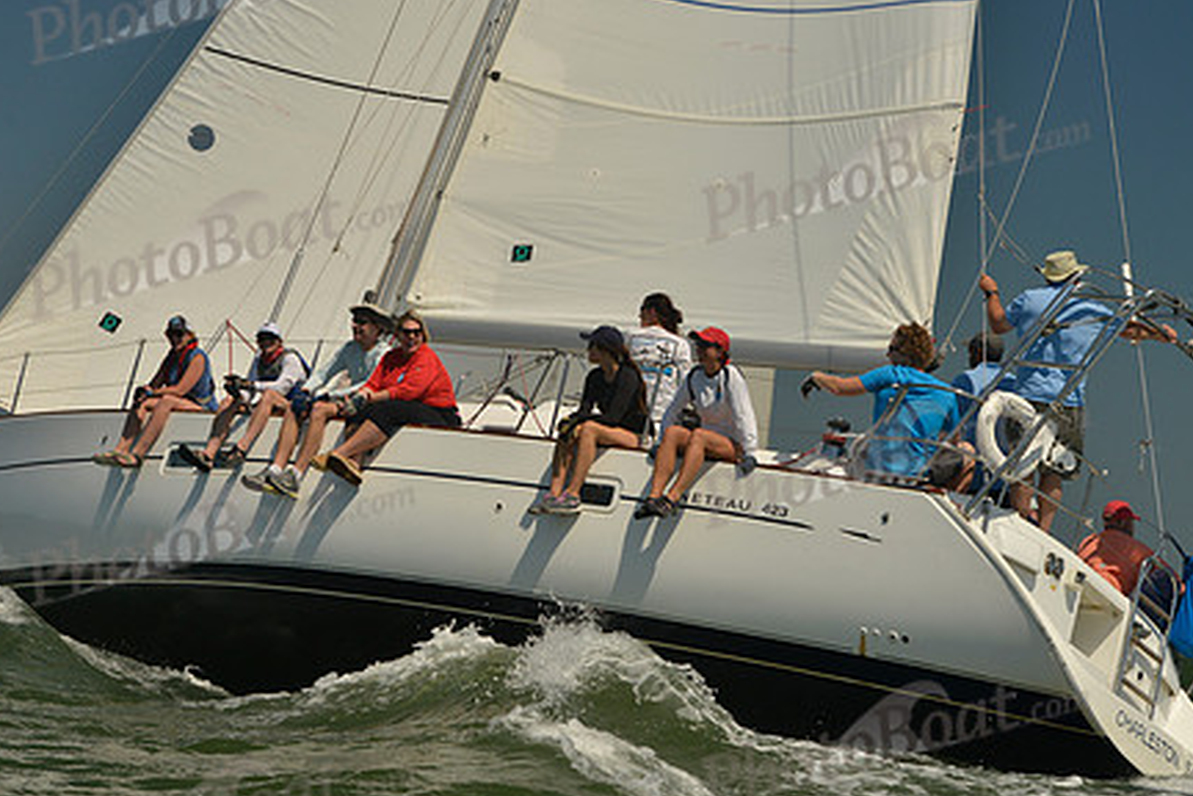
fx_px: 3115
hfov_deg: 21.7
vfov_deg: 14.5
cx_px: 561
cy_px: 352
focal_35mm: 94
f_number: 9
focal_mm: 70
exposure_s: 1/1000
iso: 280
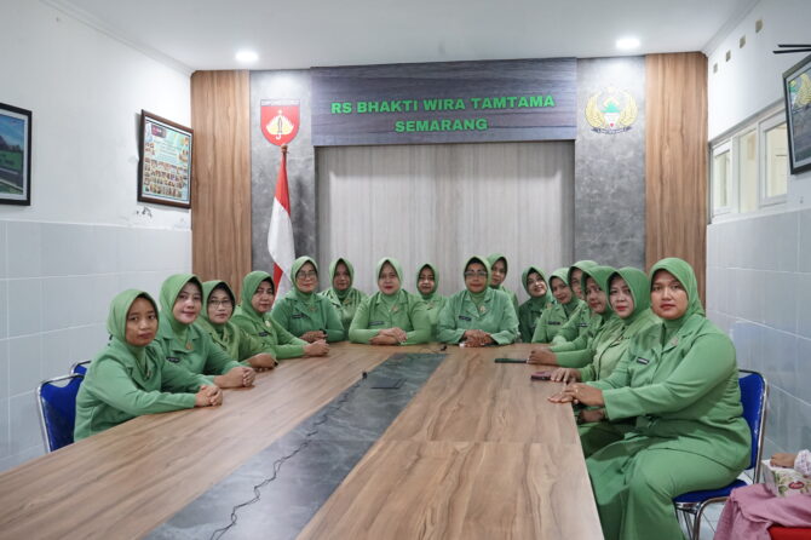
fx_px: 833
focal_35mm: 37
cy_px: 270
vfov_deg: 35.9
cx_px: 406
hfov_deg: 51.9
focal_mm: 37
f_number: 9
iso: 4000
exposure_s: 1/30
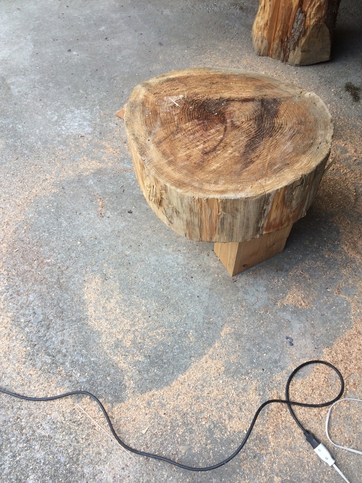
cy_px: 242
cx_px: 181
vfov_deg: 61.7
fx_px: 404
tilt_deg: -53.0
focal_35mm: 29
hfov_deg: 48.2
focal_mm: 4.15
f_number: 2.2
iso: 32
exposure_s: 1/182
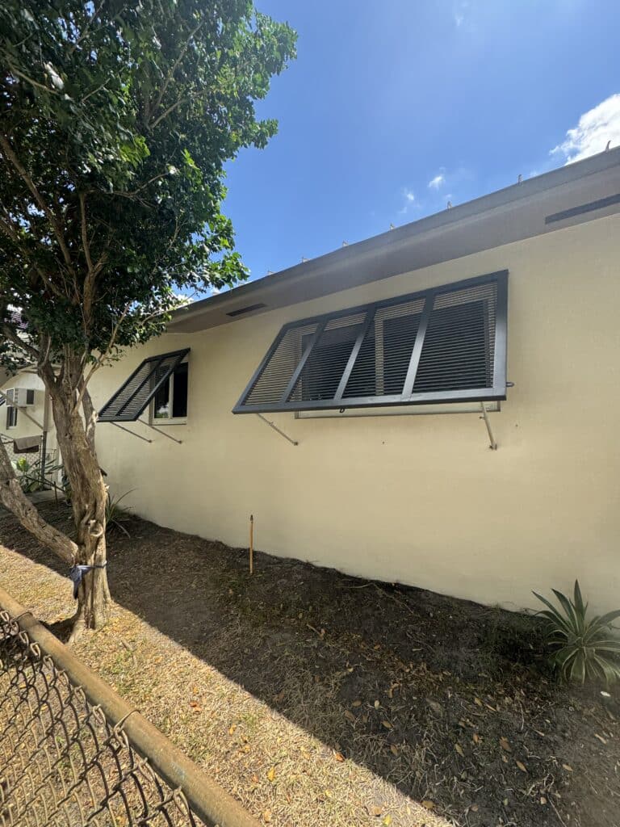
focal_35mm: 14
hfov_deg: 85.7
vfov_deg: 102.1
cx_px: 310
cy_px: 414
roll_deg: +3.8
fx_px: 334
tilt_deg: +4.0
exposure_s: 1/354
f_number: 2.2
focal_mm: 2.22
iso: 40
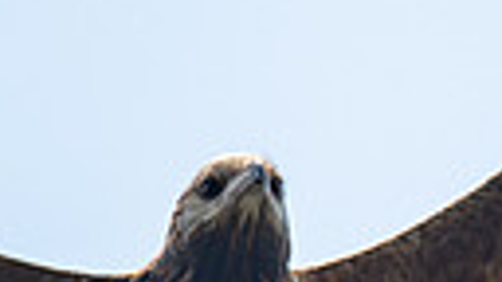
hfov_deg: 0.7
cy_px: 322
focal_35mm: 3280
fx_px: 43660
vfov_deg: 0.4
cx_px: 443
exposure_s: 1/640
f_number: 5.6
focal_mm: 500
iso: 80
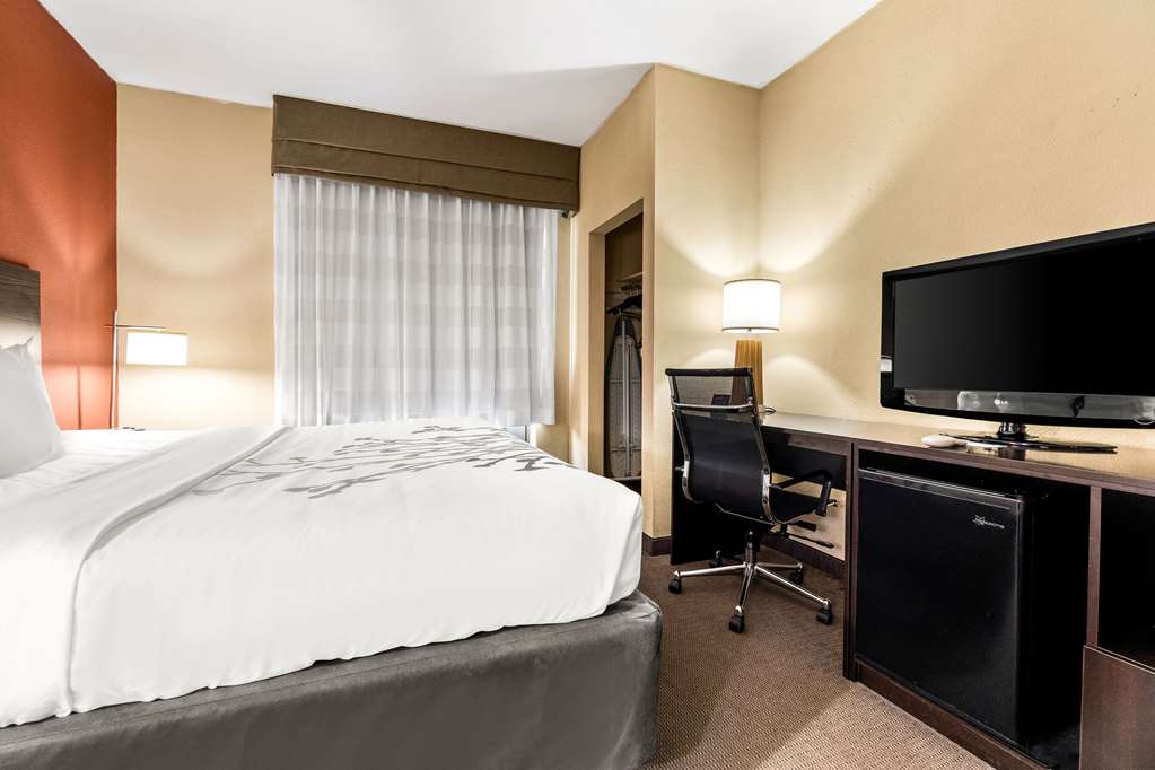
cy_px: 385
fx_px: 481
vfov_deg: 77.3
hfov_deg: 100.4
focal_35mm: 15
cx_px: 578
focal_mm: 10
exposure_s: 1/2
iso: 400
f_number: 7.1
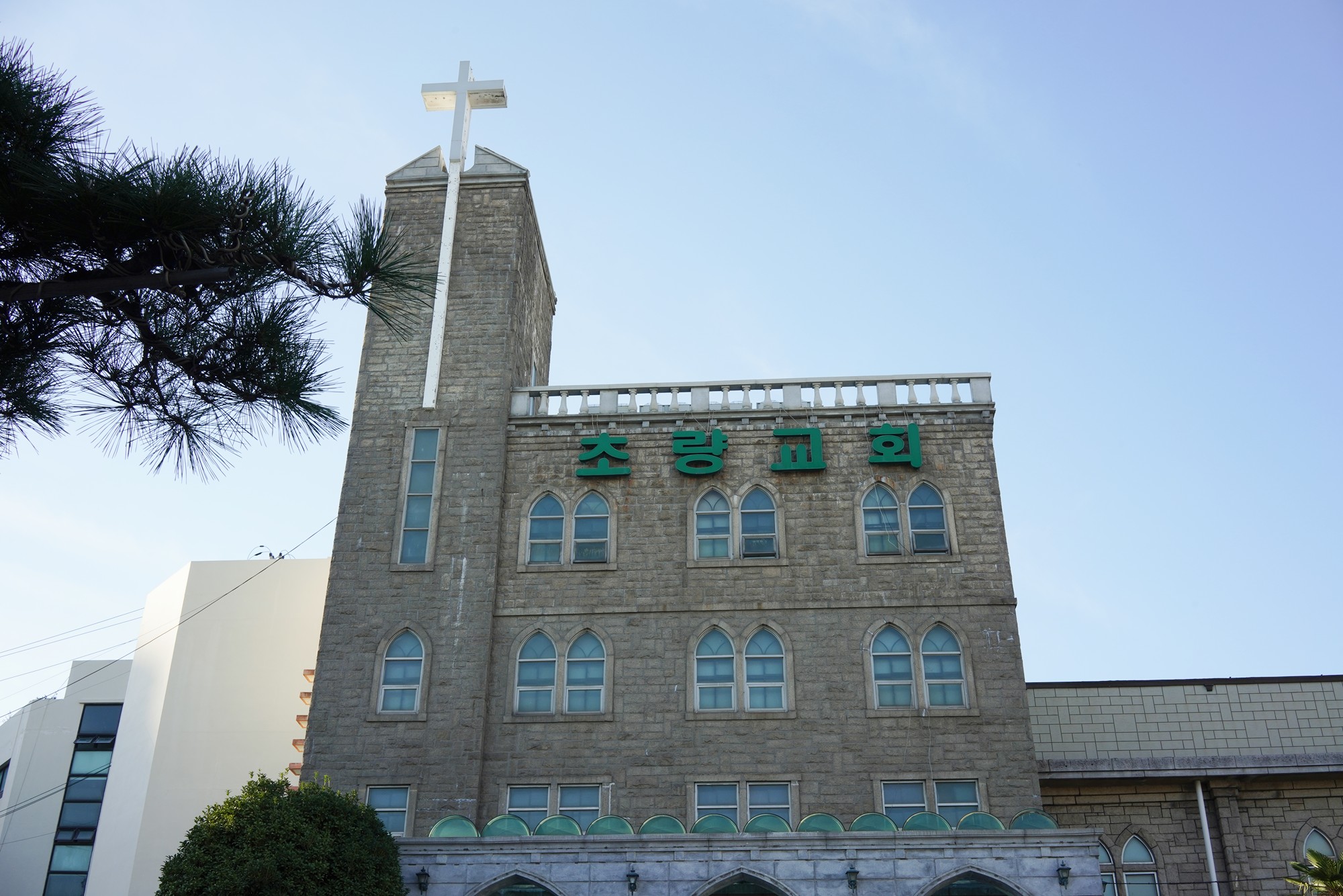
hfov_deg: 54.4
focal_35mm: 35
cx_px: 672
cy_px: 448
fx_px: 1306
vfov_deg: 37.9
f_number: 14
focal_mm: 35
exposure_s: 1/125
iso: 400
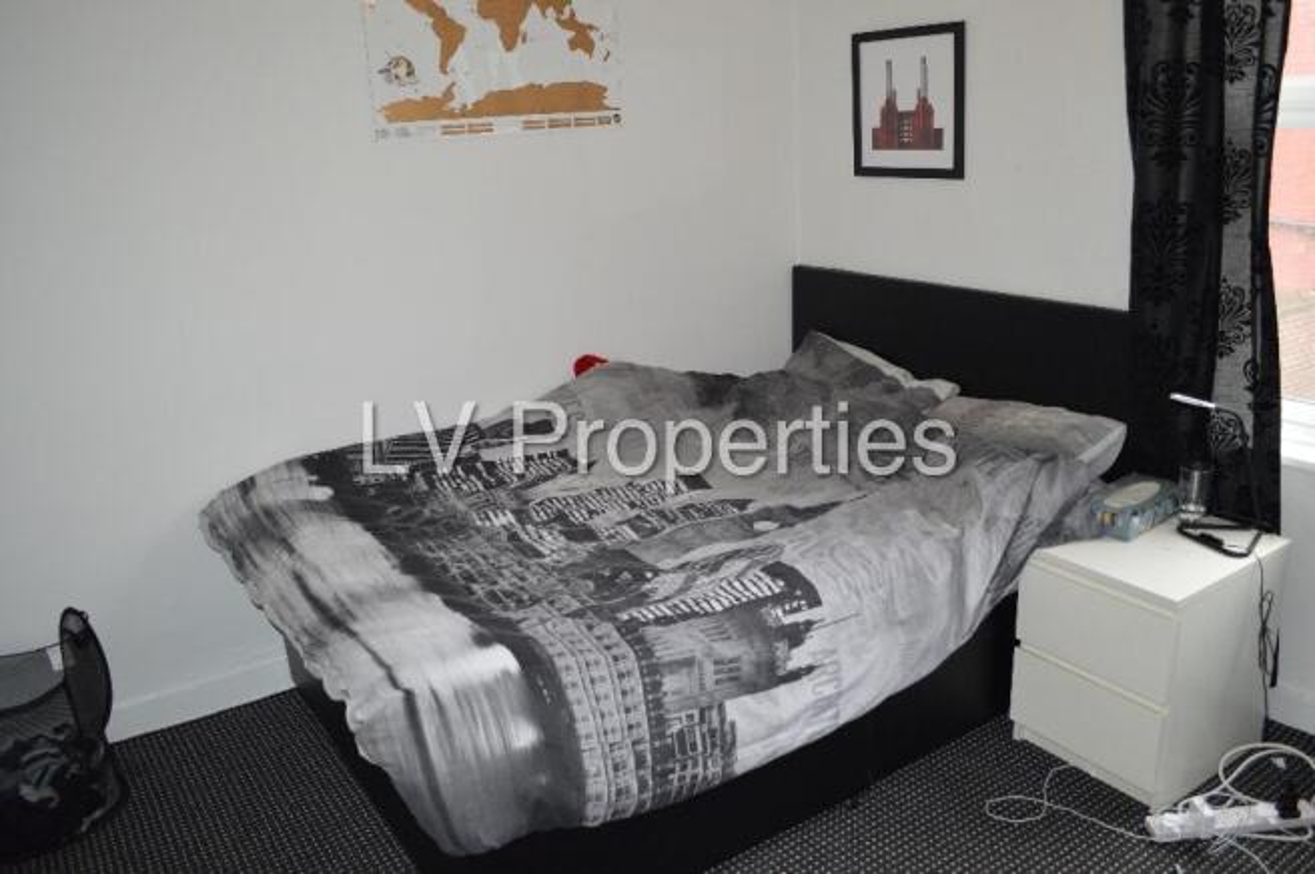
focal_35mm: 27
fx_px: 985
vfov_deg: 47.8
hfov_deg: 67.4
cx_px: 658
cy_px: 437
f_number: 3.5
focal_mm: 18
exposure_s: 1/60
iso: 720
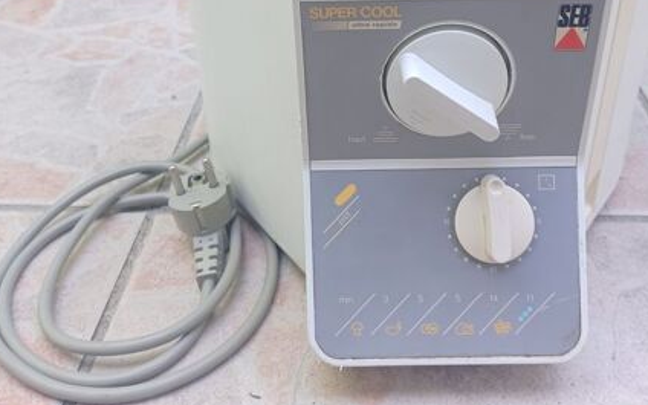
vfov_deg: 31.2
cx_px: 350
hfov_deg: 49.2
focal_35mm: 40
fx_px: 706
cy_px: 84
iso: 200
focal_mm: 4.6
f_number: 1.8
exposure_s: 1/50
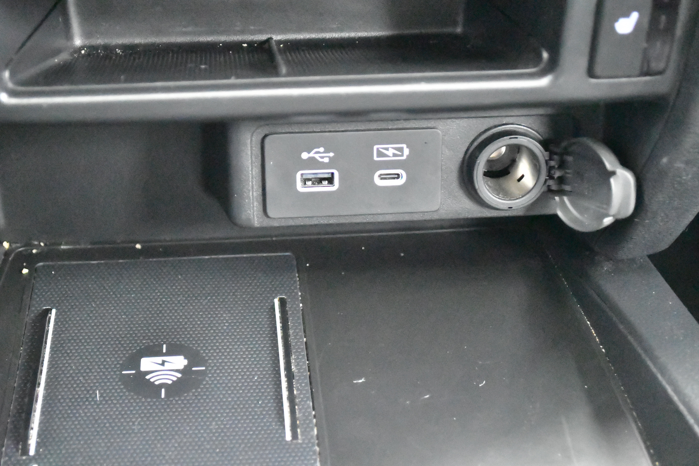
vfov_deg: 20.6
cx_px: 350
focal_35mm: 66
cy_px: 233
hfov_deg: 30.5
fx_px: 1281
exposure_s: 1/40
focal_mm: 44
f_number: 5.3
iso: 51200
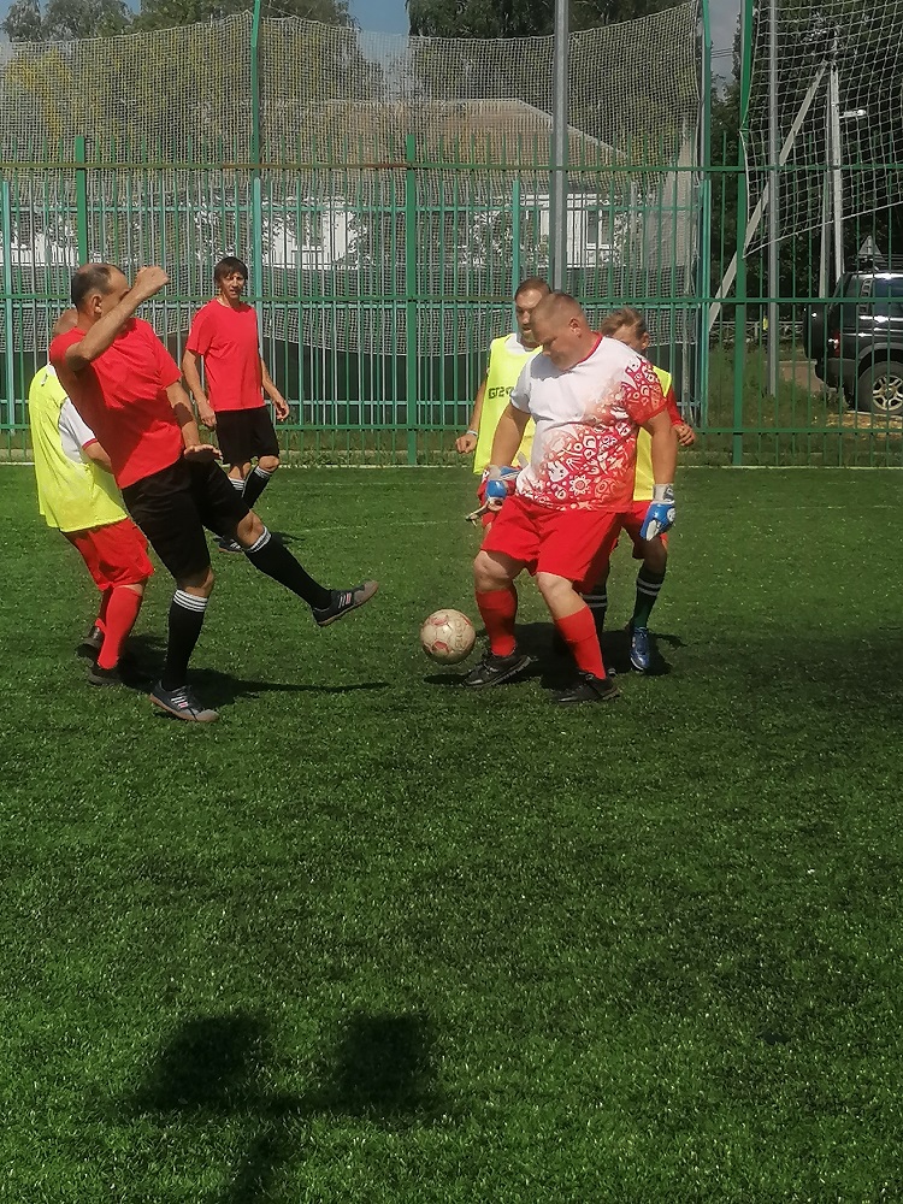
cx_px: 452
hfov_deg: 21.3
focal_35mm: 69
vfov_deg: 28.2
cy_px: 602
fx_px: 2400
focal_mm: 4.75
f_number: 1.8
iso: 50
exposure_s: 1/2331
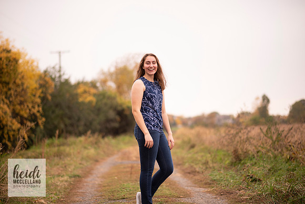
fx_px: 720
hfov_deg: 23.9
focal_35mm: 85
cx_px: 152
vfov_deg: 16.1
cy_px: 102
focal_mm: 85
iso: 160
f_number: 1.8
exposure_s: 1/250
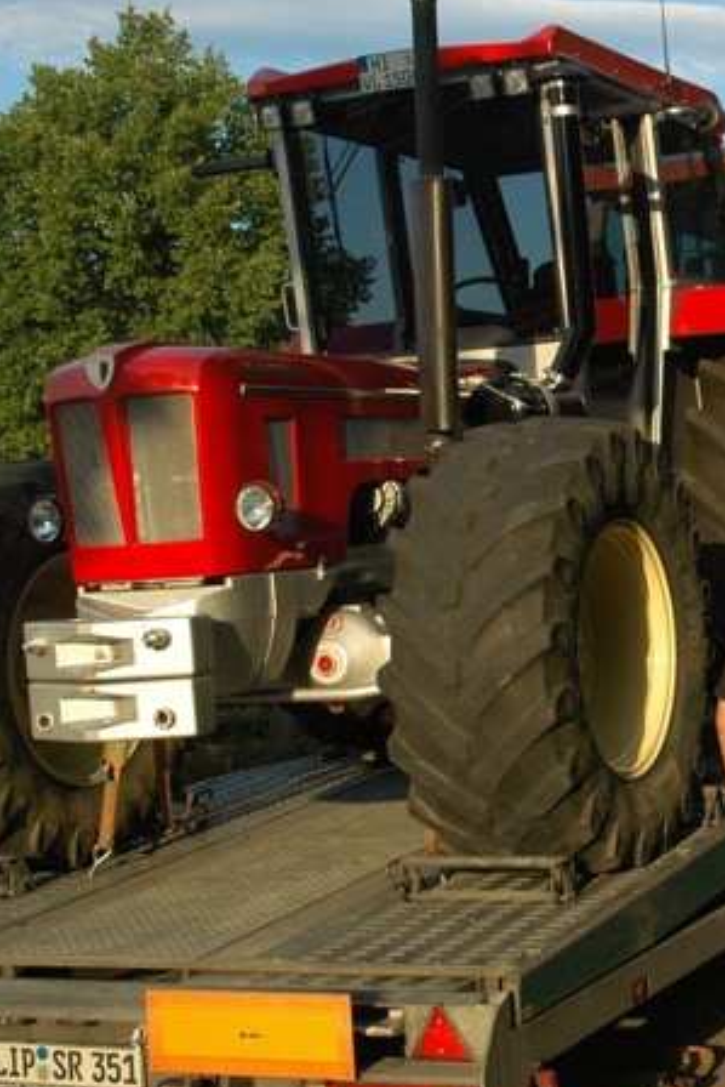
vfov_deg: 30.1
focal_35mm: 67
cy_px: 565
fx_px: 2019
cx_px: 735
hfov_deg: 19.7
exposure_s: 1/250
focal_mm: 25
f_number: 9
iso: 400
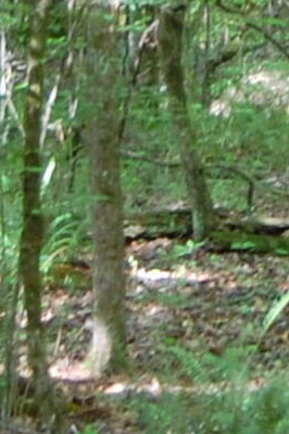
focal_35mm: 270
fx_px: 3257
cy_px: -144
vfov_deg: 7.5
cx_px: 399
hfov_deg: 5.1
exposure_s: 1/30
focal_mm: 24
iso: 400
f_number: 4
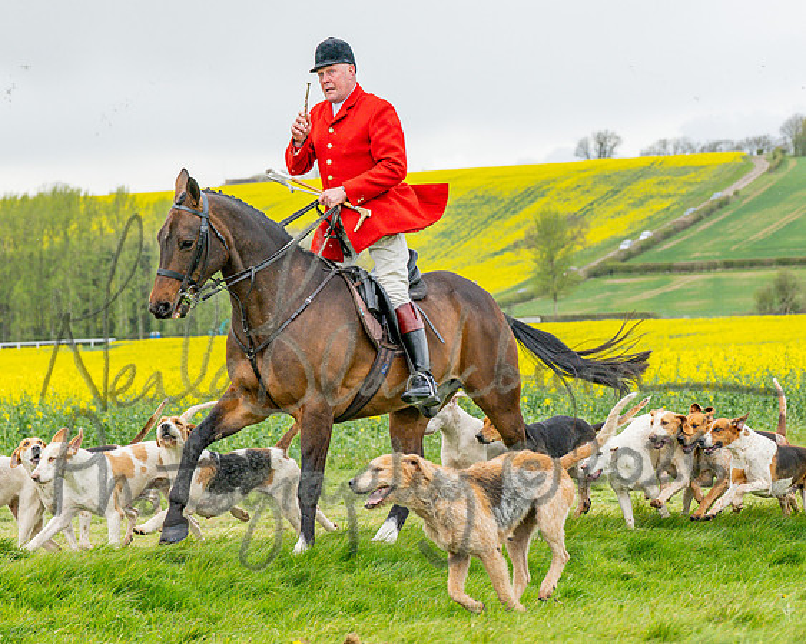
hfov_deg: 13.7
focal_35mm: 141
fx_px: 3360
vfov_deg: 10.9
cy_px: 354
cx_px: 401
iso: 400
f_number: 4
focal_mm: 70
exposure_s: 1/1600
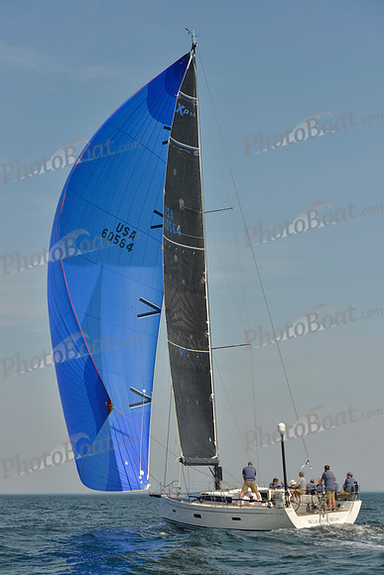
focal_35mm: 70
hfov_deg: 19.5
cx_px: 192
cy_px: 288
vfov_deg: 28.8
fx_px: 1119
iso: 200
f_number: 8
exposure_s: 1/1250
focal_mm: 70
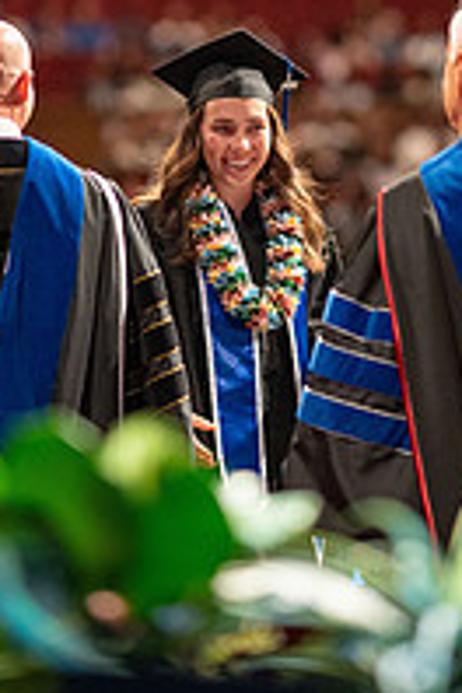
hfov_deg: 5.7
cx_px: 220
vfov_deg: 8.6
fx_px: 4600
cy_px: 130
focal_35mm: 239
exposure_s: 1/400
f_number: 1.4
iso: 1600
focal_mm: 105
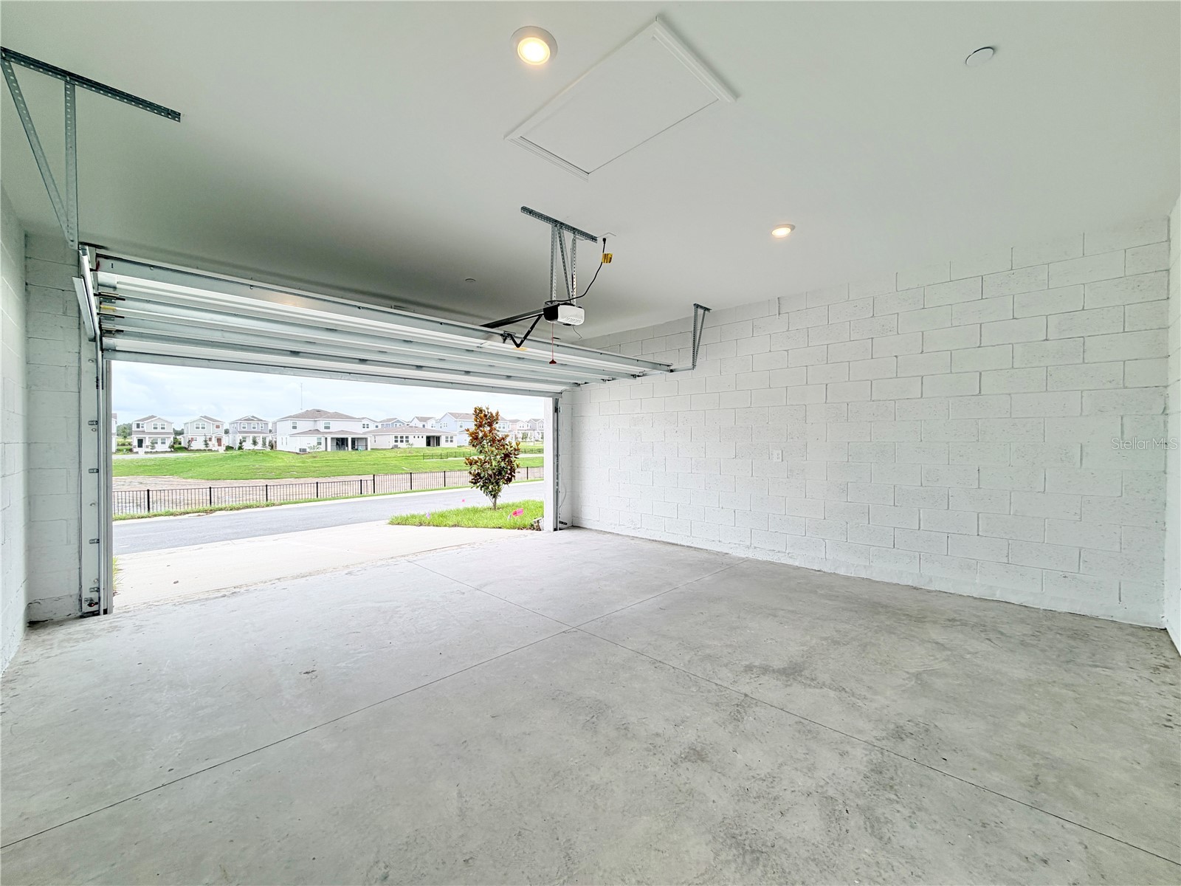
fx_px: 478
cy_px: 443
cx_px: 590
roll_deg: +0.1
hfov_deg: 102.1
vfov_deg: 85.7
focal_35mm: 14
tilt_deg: -0.7
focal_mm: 2.22
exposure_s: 1/120
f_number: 2.2
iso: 20
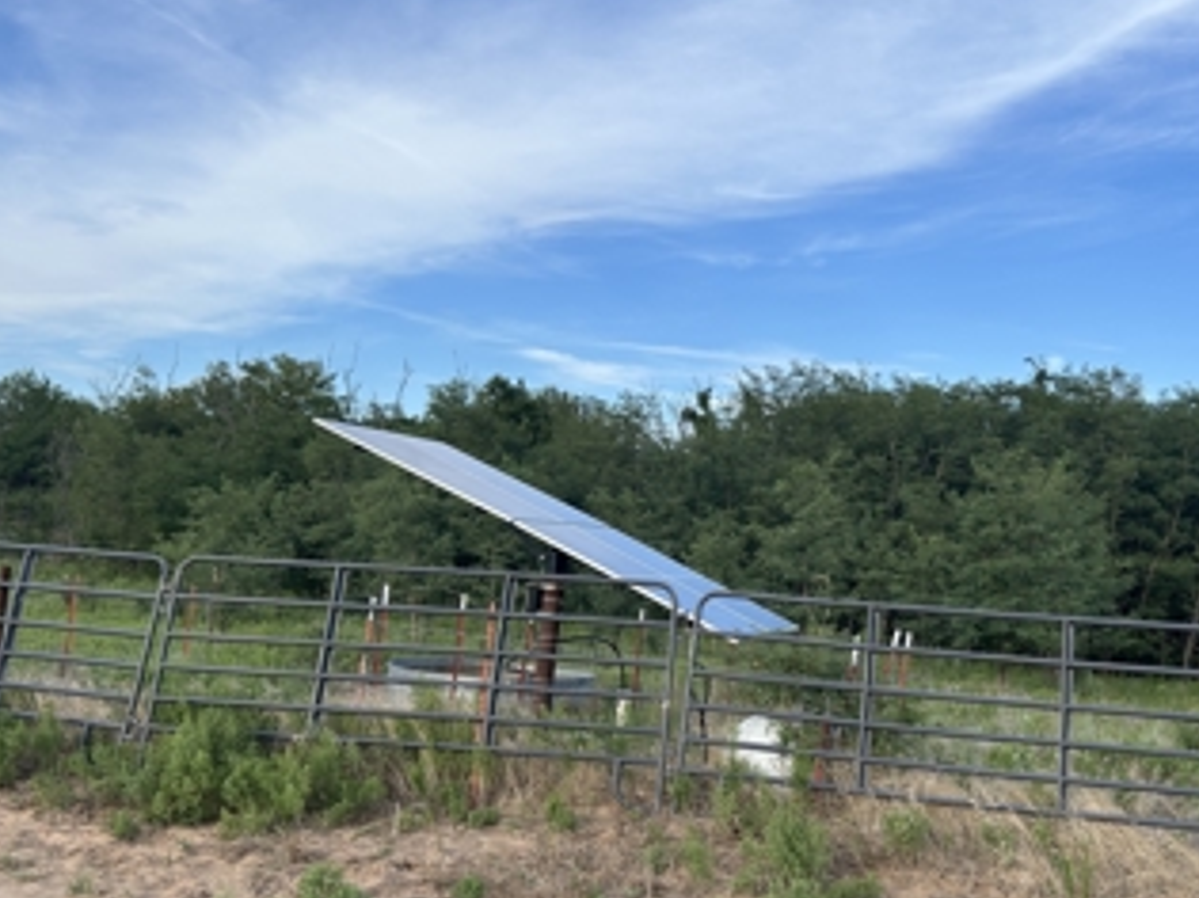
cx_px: 662
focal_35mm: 33
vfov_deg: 42.8
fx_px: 1143
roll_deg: -4.7
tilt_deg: +1.7
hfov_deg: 55.3
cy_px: 514
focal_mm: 5.7
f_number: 1.5
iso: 50
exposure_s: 1/1869
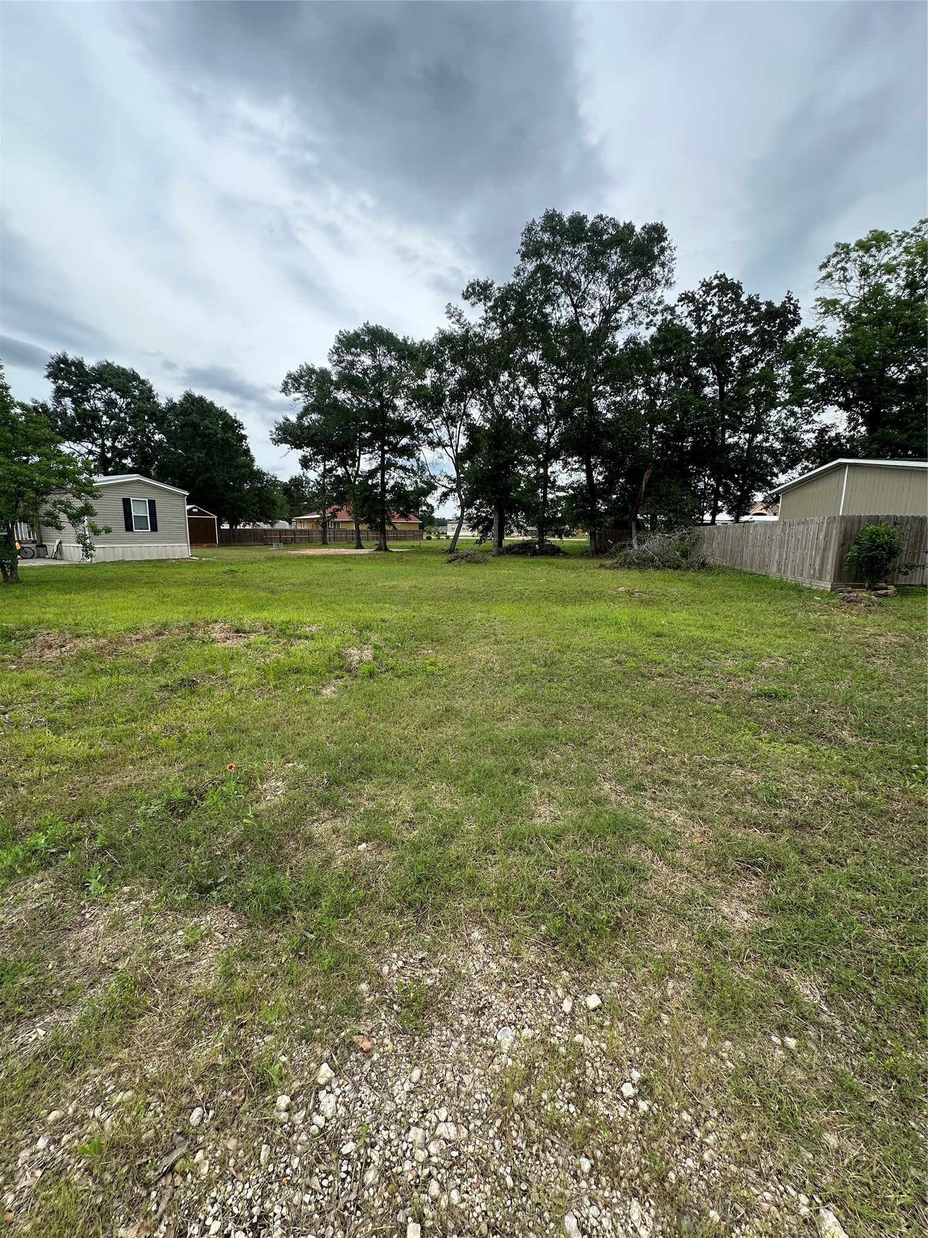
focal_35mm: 14
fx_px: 500
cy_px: 619
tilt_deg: -9.4
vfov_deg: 102.1
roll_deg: -1.9
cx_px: 464
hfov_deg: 85.7
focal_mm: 2.22
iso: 40
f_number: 2.2
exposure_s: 1/502
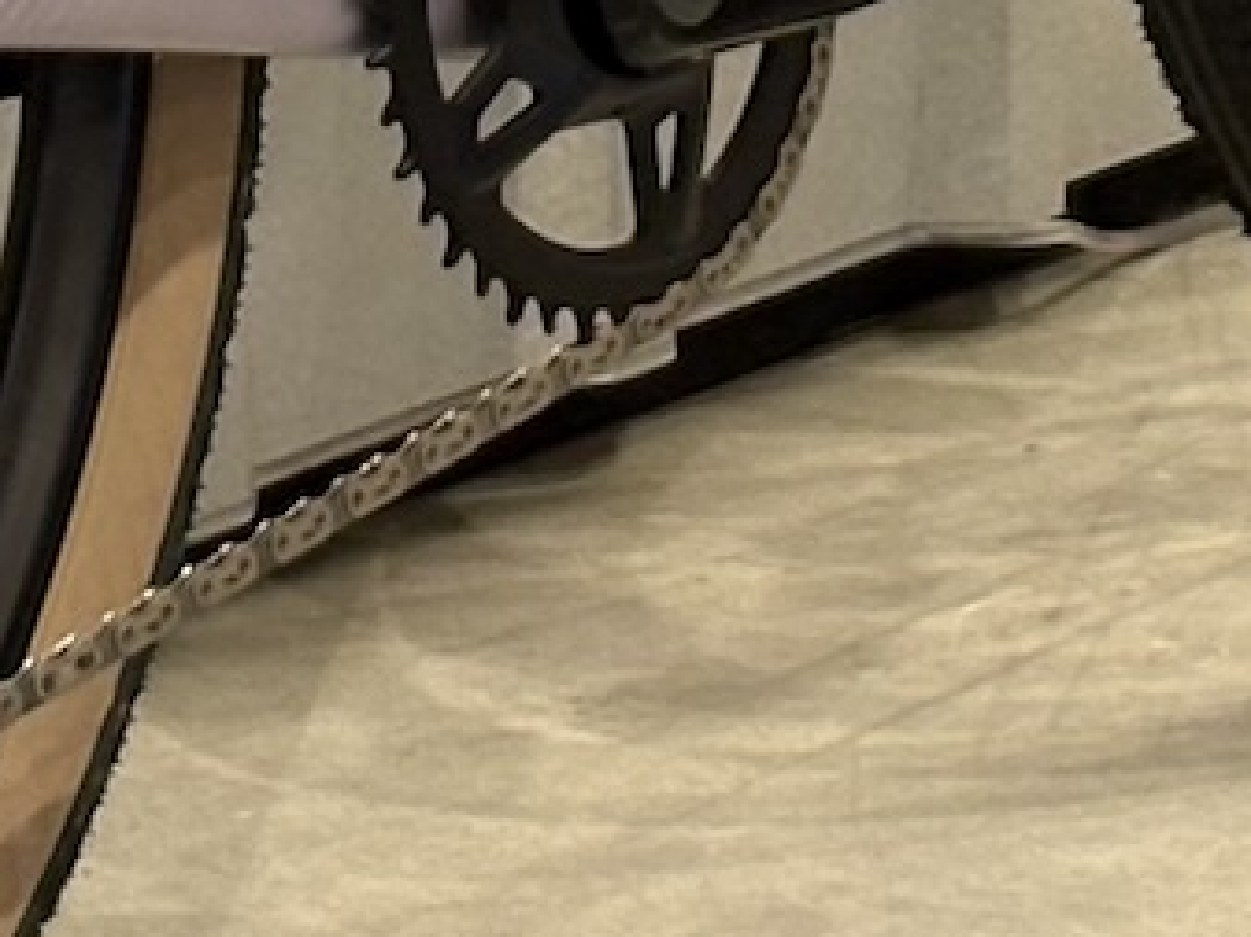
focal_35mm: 308
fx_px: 11123
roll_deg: +0.9
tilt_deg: -10.2
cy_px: -852
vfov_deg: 4.8
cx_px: -44
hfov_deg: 6.4
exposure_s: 1/50
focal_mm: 5.96
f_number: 1.6
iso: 80
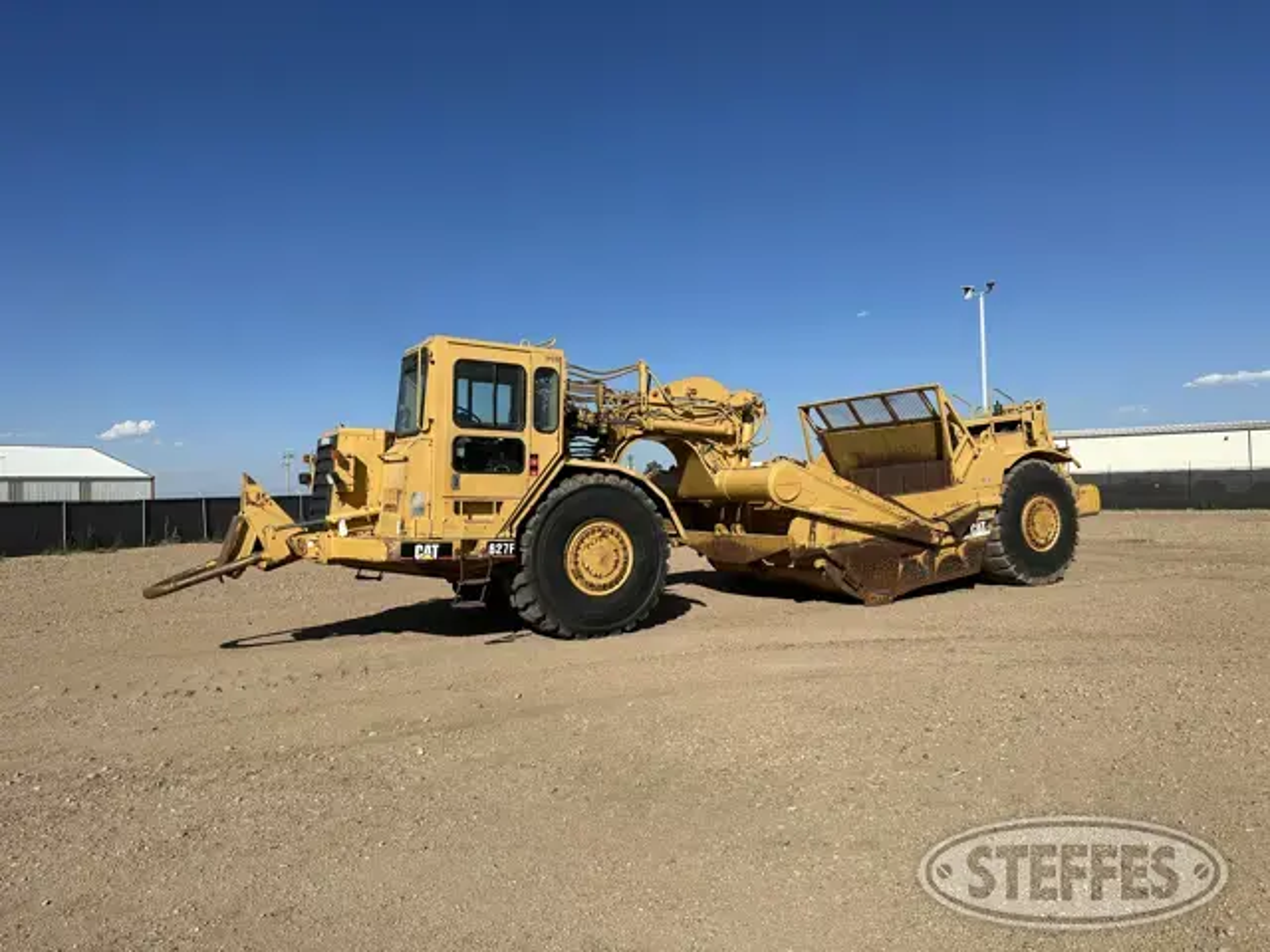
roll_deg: +1.9
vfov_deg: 56.8
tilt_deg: +0.7
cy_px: 476
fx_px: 881
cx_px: 635
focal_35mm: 24
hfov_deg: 71.6
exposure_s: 1/7042
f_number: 1.78
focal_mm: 6.86
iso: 80
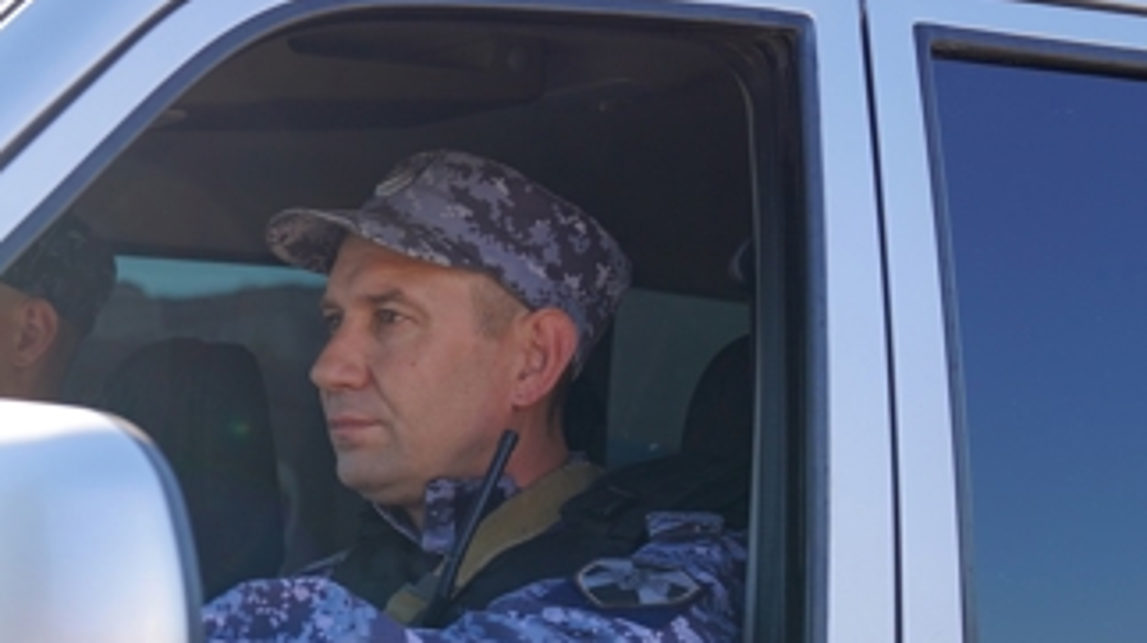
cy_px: 416
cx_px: 39
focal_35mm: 95
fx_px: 2887
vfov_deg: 12.7
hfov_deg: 21.8
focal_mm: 39
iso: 100
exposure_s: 1/200
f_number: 4
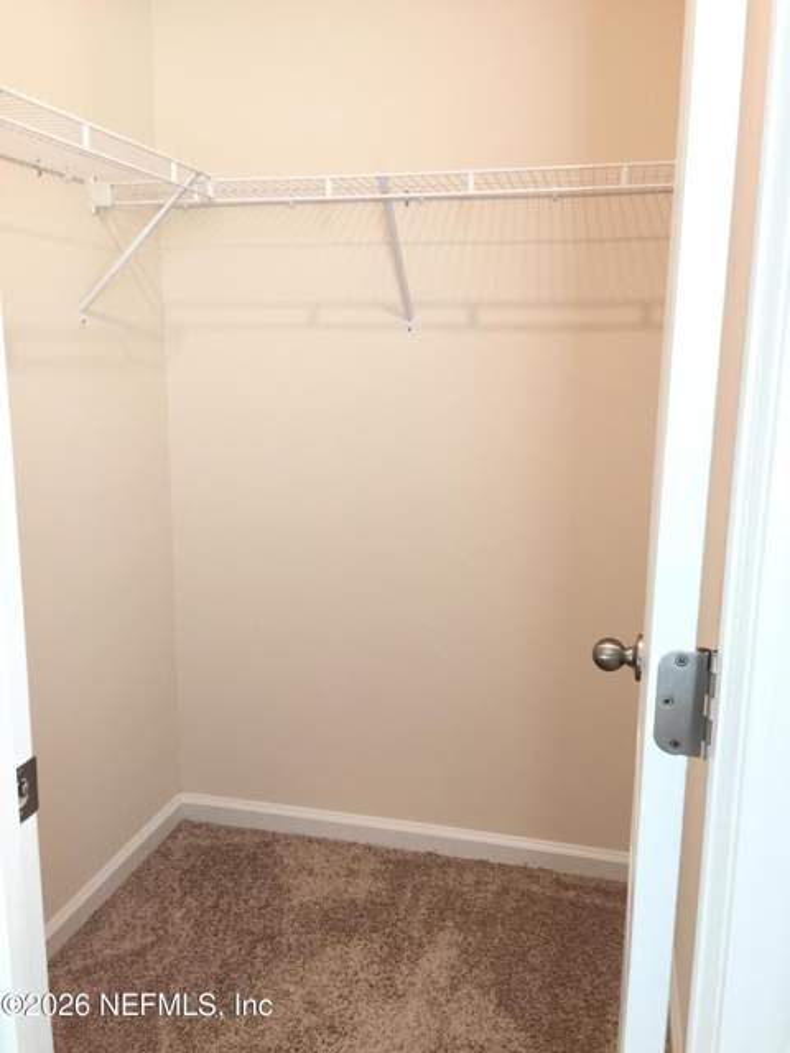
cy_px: 526
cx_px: 395
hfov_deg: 48.2
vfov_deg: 61.7
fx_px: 882
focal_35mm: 29
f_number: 2.2
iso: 64
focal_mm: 4.15
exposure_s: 1/30
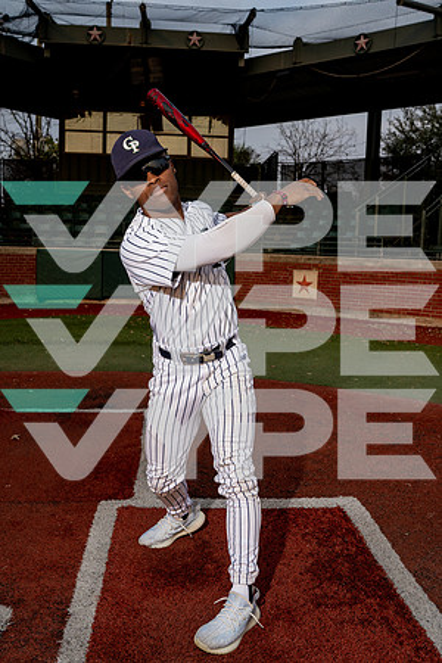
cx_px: 221
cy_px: 332
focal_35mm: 35
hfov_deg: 37.9
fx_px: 645
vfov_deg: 54.4
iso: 250
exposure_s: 1/250
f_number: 5.6
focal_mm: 35
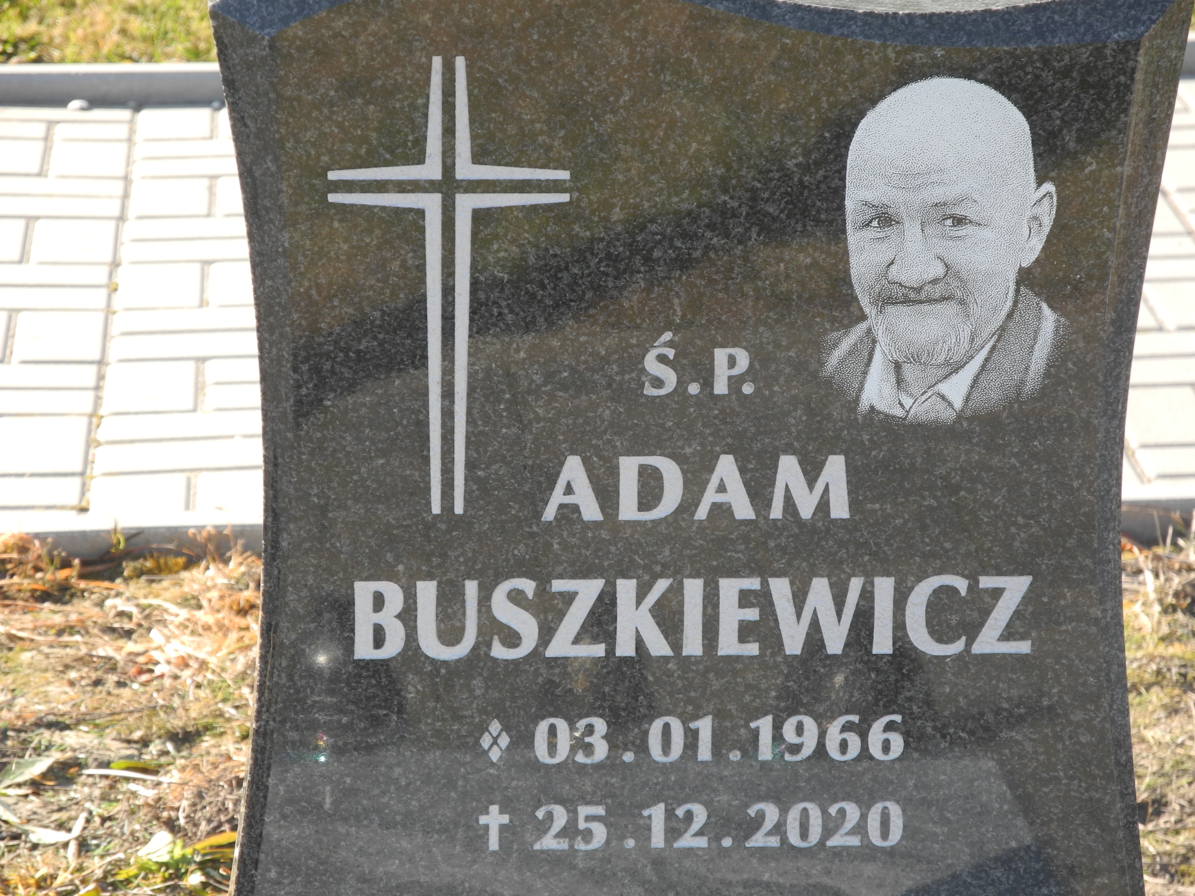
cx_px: 601
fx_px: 5316
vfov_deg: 9.6
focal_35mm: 154
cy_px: 450
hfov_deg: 12.8
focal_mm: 32.6
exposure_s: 1/125
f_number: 5
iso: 100
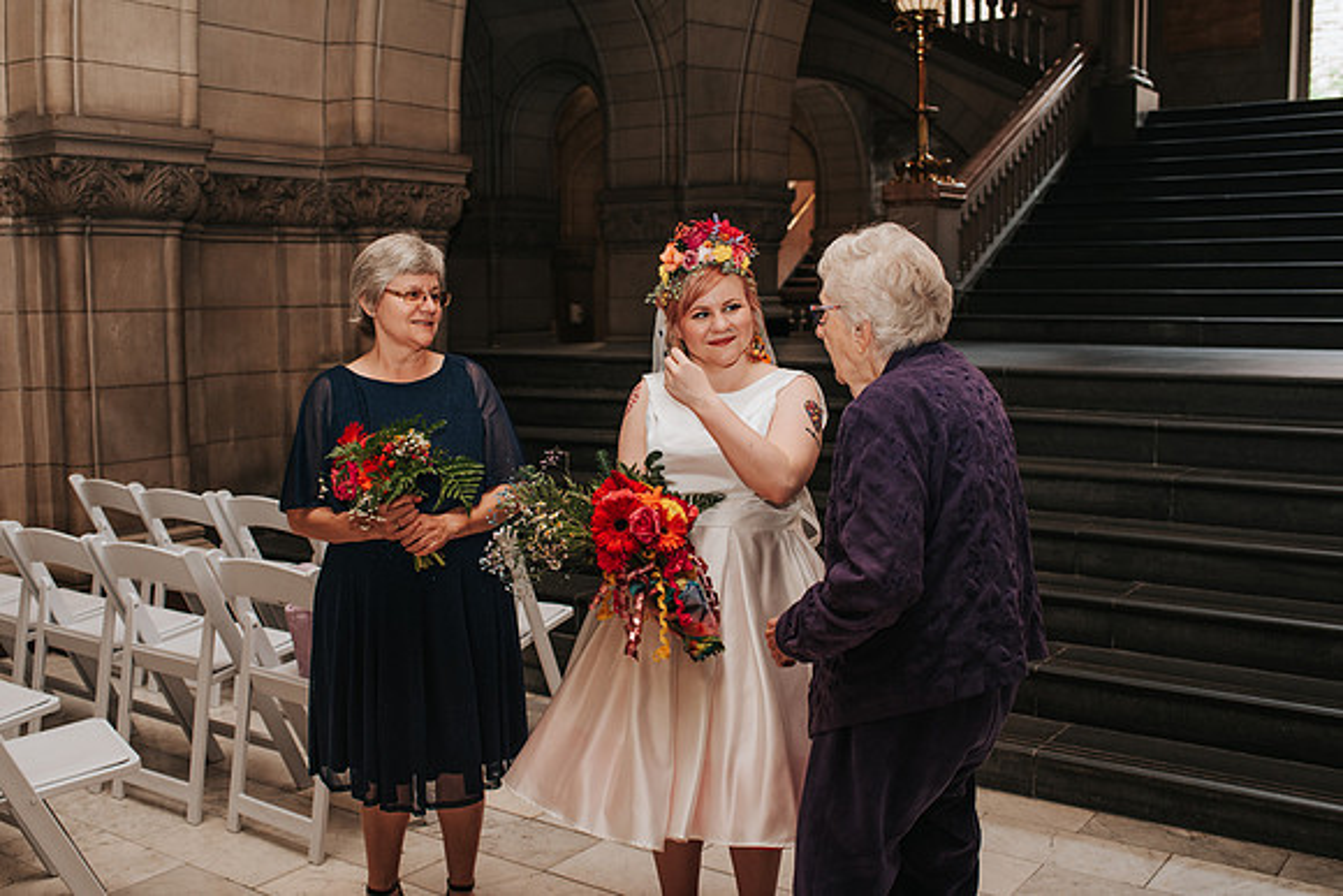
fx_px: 1404
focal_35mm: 38
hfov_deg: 51.1
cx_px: 621
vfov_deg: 35.4
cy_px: 448
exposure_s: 1/160
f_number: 4
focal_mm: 35
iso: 1000
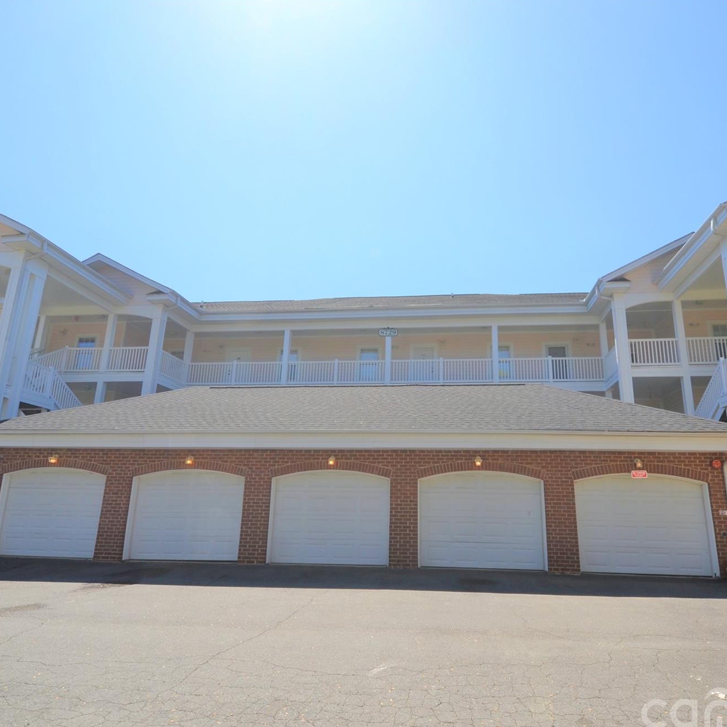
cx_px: 406
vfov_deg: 74.8
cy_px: 376
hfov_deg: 74.5
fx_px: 475
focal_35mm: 20
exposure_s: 1/200
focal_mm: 10
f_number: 9
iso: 100
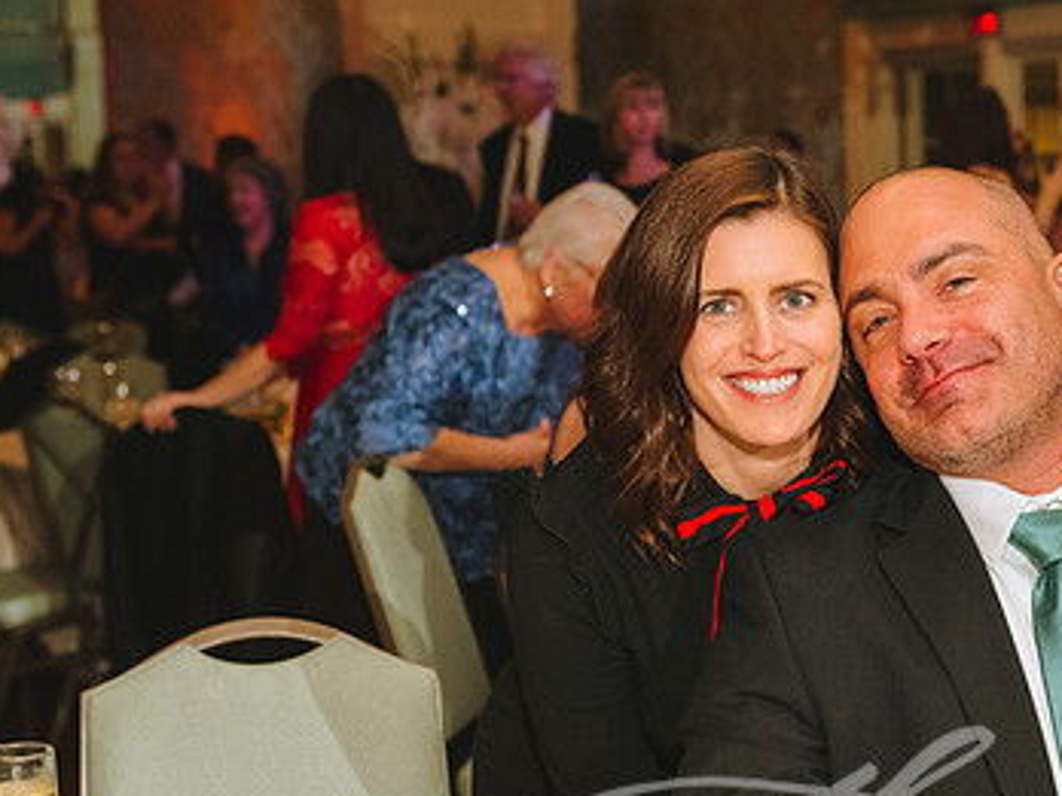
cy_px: 425
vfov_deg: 18.0
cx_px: 818
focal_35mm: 82
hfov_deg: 23.6
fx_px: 2516
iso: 3200
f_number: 4
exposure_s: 1/160
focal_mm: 42
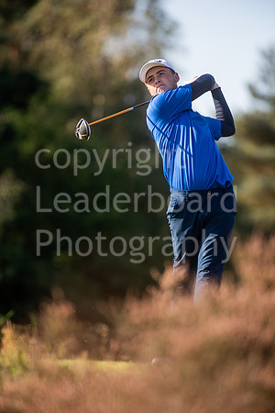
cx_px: 138
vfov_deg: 6.9
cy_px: 206
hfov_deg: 4.6
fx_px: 3437
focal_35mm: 300
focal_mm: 300
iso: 400
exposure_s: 1/4000
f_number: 4
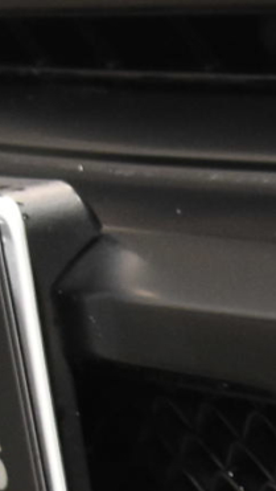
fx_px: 3951
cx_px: 1647
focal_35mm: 304
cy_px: 897
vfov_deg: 6.9
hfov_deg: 3.5
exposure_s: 1/50
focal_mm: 28
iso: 1400
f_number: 8
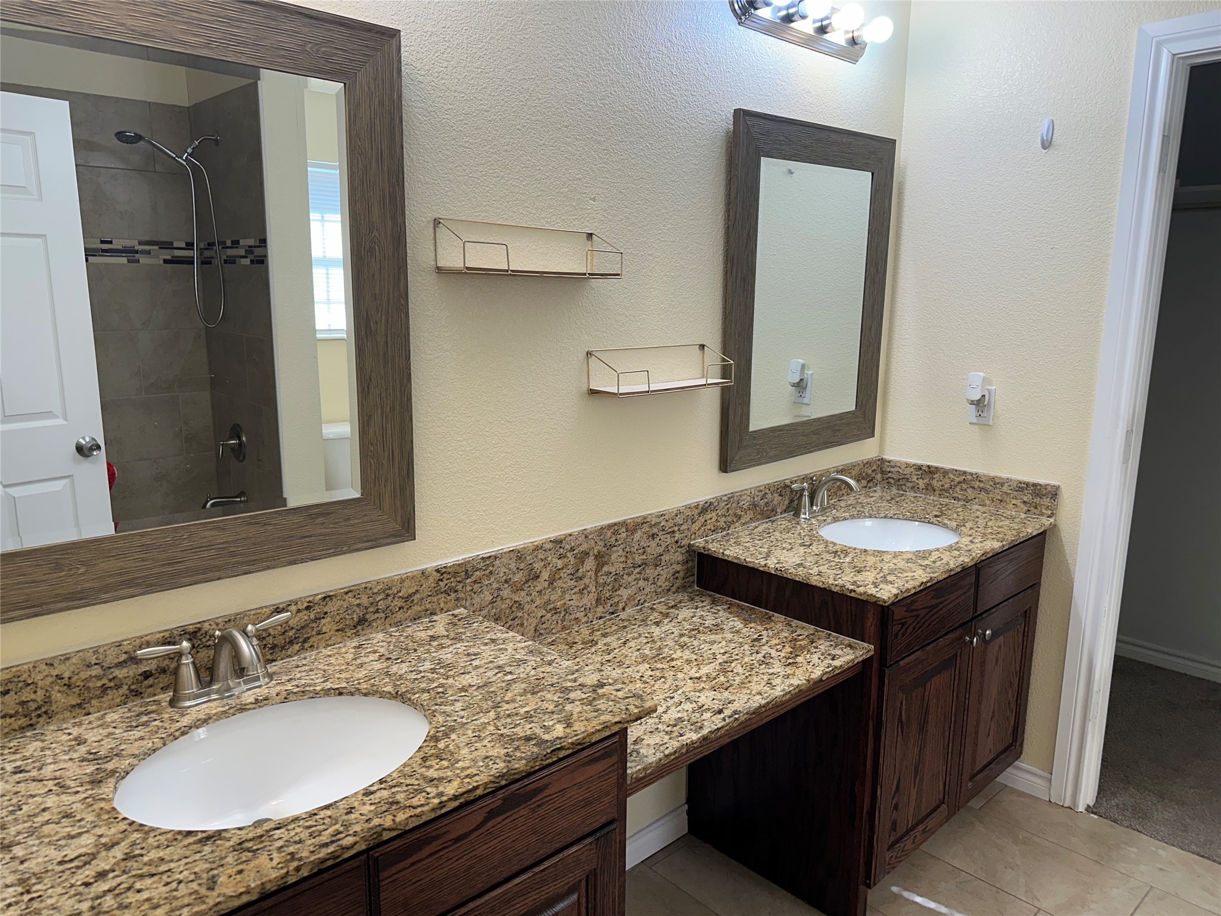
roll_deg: -0.4
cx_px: 610
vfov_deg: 56.8
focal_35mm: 24
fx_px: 847
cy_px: 458
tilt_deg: -10.7
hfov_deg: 71.6
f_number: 1.78
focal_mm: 6.86
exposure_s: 1/120
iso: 80
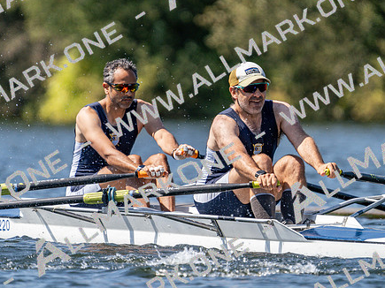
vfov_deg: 1.9
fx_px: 8562
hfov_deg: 2.6
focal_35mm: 770
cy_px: 140
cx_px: 215
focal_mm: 600
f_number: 6.3
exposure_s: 1/2000
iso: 400
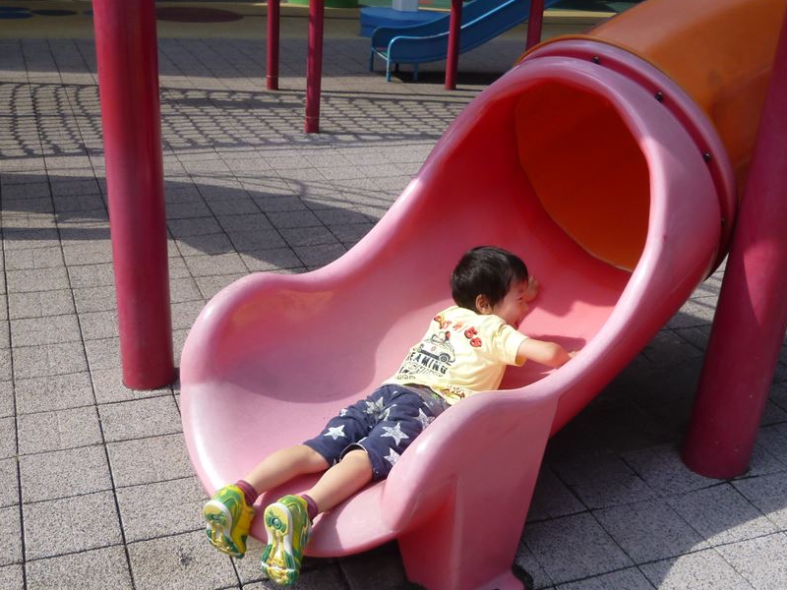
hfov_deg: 46.8
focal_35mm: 40
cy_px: 400
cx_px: 402
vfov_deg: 35.6
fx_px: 909
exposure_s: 1/400
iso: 80
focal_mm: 4.5
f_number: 4
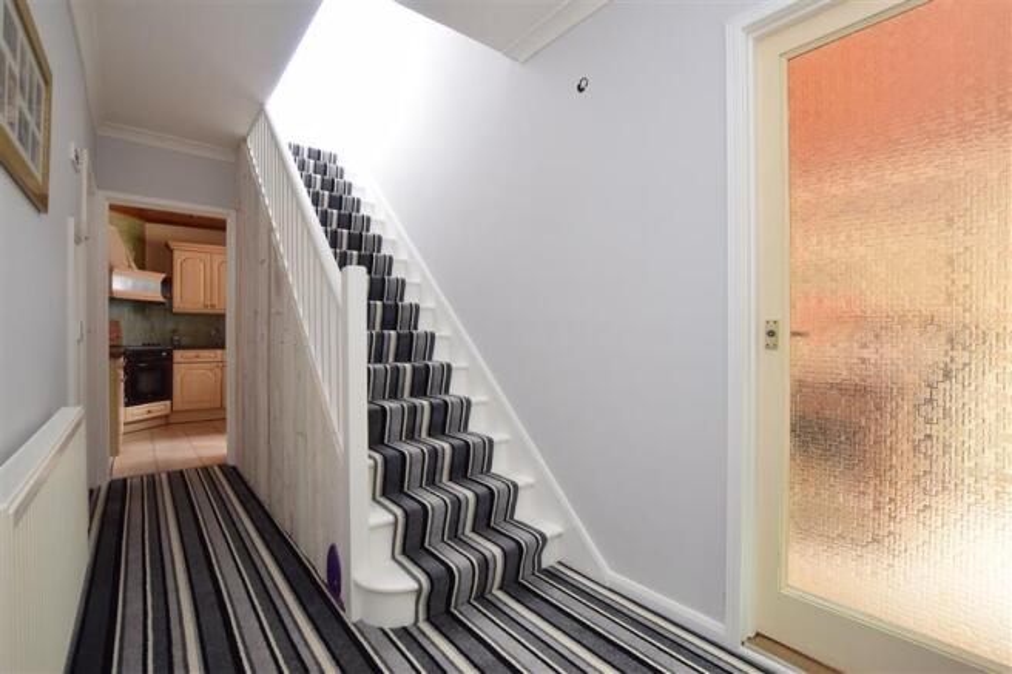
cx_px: 506
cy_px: 337
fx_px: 422
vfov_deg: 77.3
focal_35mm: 15
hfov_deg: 100.4
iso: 400
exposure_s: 1/2
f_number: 5.6
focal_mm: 10
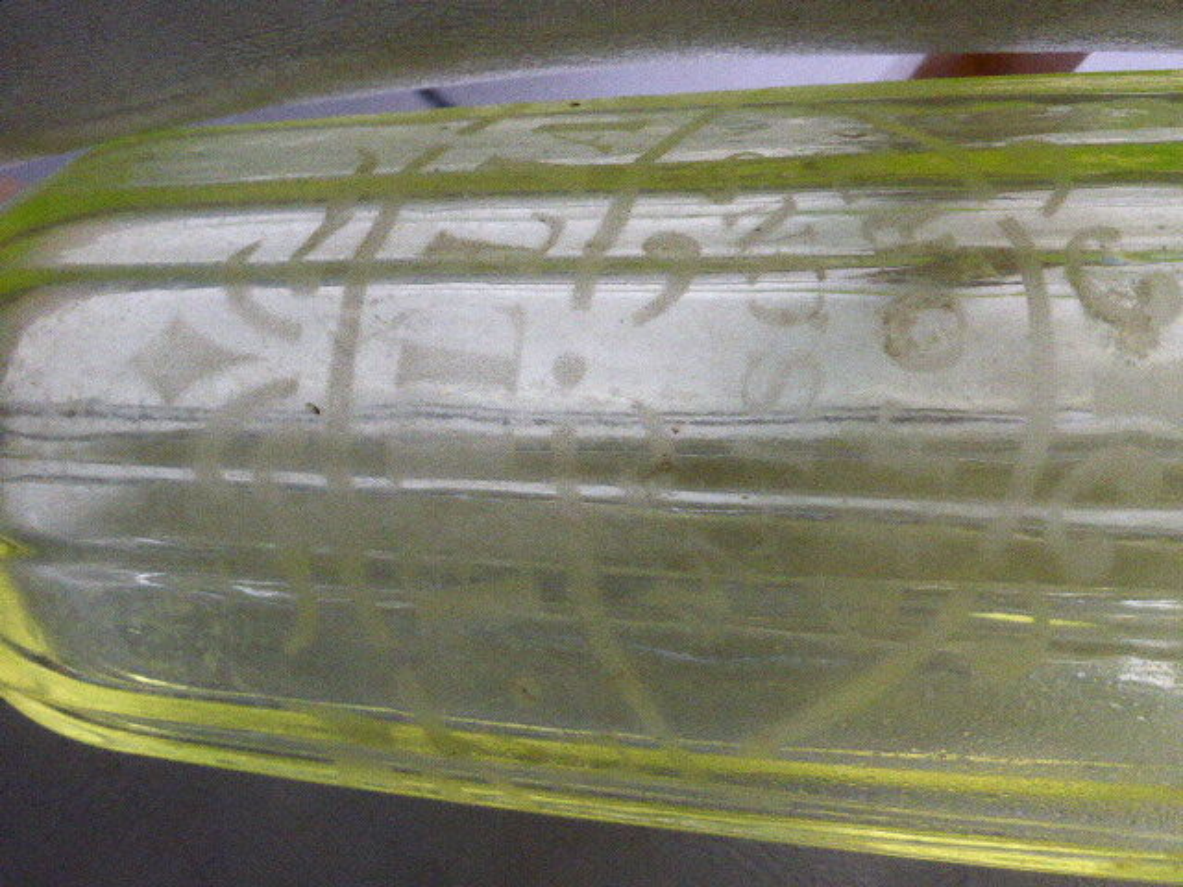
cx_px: 592
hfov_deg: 43.9
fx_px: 1470
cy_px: 444
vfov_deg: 33.6
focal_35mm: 43
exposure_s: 1/250
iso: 1250
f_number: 3.9
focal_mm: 7.4
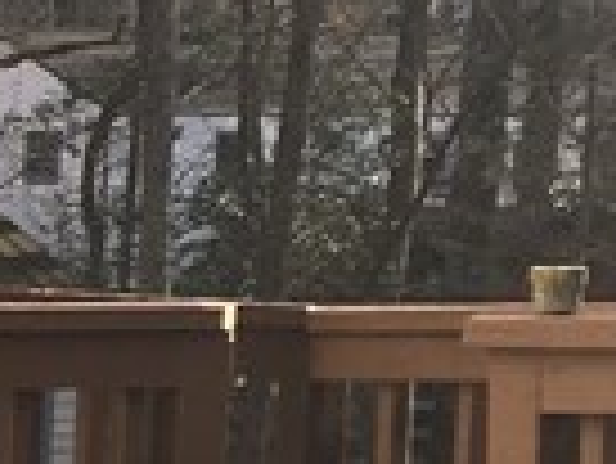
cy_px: 487
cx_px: -895
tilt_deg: -7.3
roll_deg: -1.3
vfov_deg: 6.8
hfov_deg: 8.3
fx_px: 3865
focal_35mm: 217
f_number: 2.2
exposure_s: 1/475
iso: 25
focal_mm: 4.15
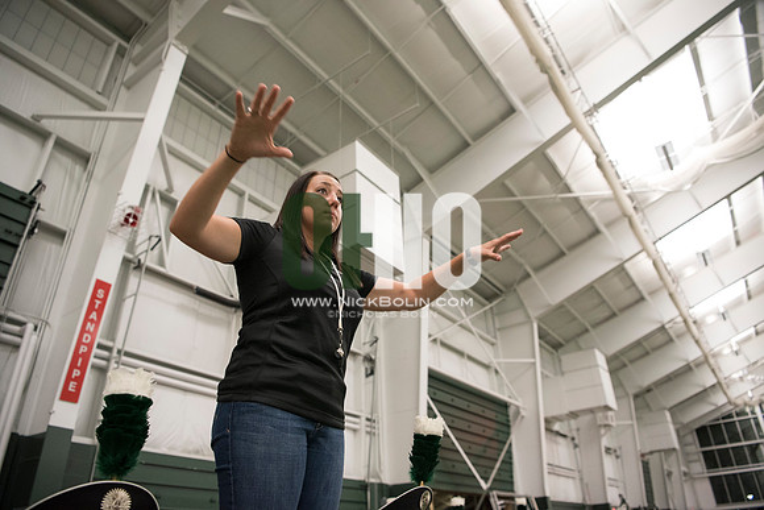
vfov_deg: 53.2
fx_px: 509
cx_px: 382
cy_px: 255
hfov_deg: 73.7
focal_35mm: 24
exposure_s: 1/200
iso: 3200
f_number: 3.2
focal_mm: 24
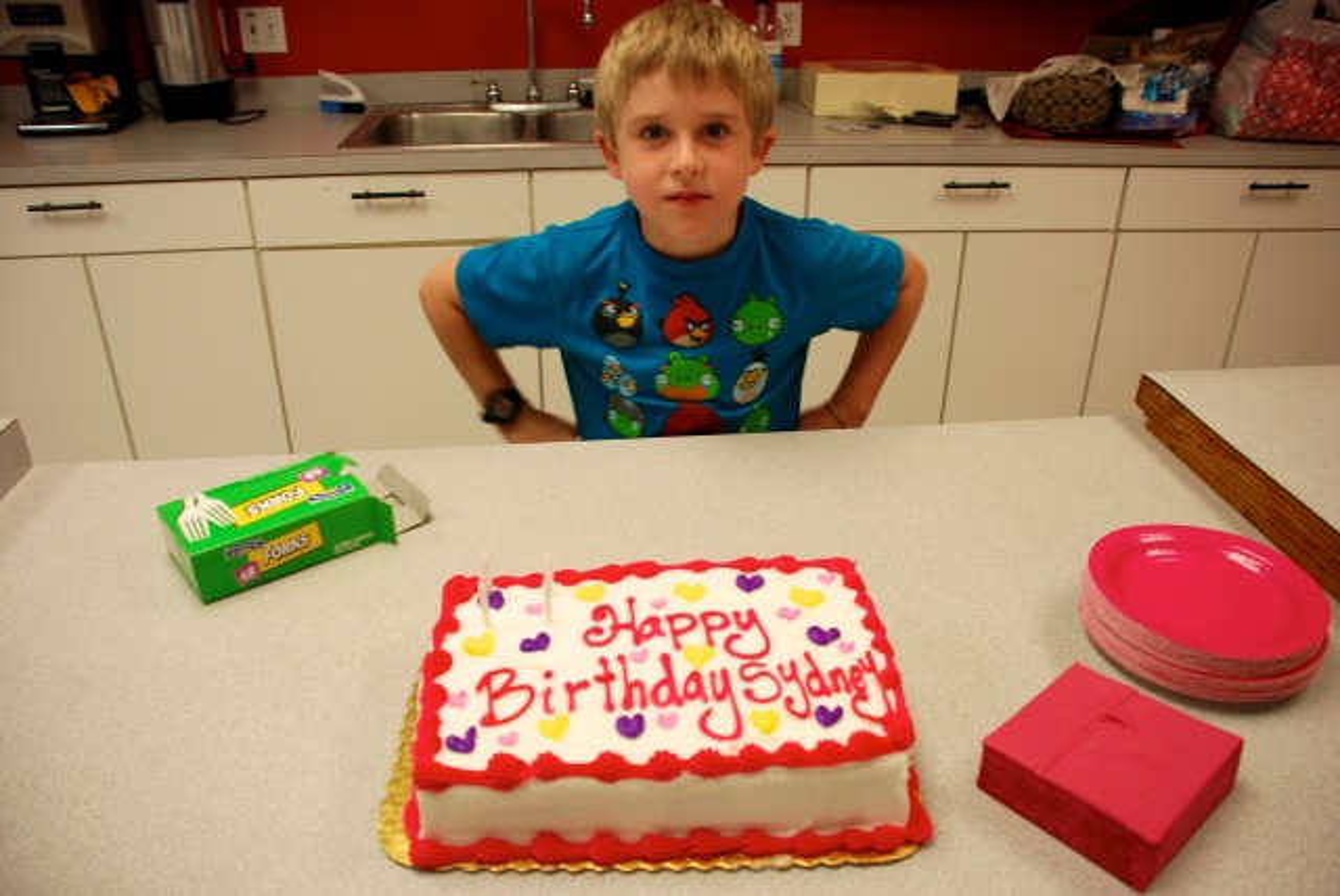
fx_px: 1006
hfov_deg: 67.3
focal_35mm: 27
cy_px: 448
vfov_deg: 48.0
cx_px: 670
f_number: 3.5
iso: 200
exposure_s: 1/40
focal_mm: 18
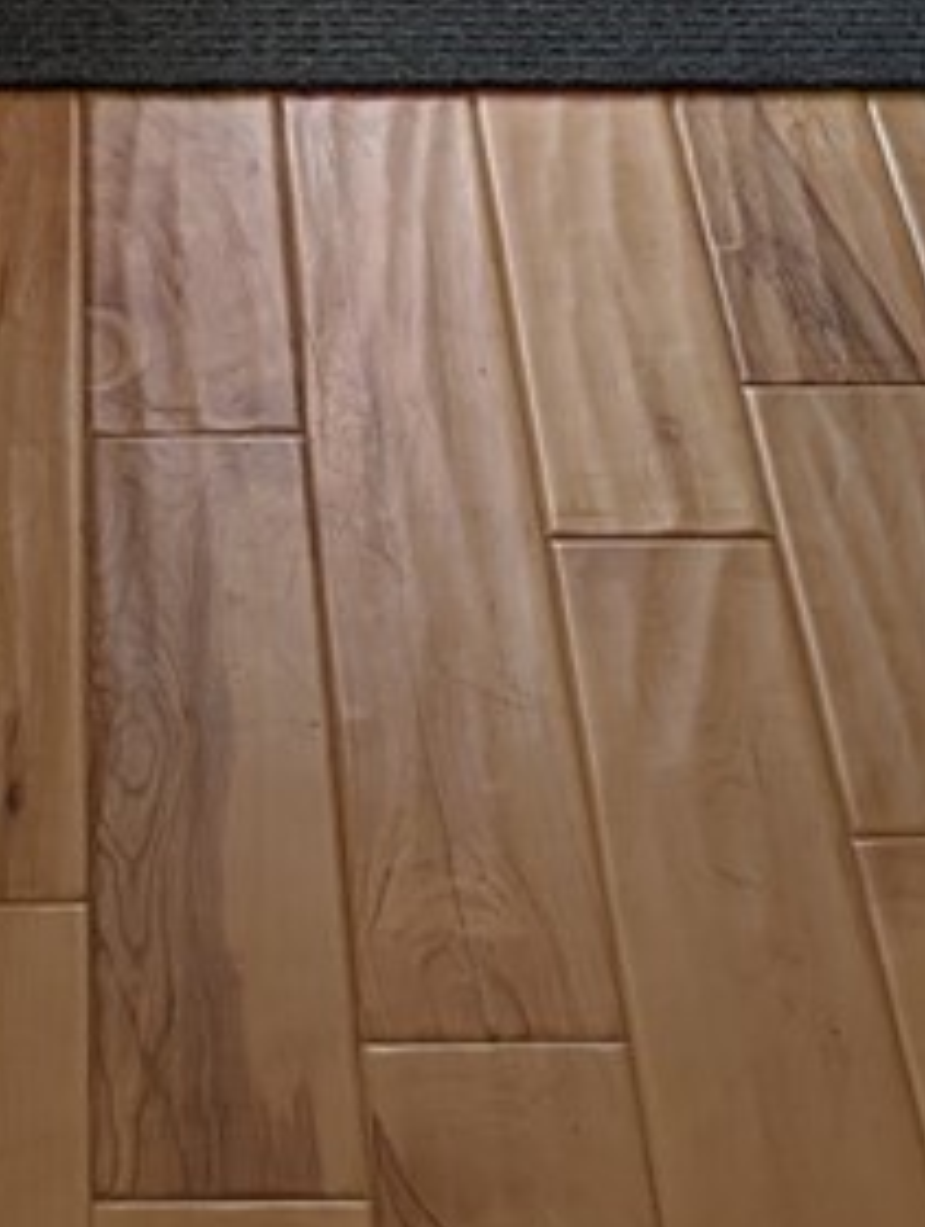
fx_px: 4866
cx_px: 9
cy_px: -973
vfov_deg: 13.0
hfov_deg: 10.8
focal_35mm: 137
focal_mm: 6.81
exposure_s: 1/464
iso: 47
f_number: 1.85
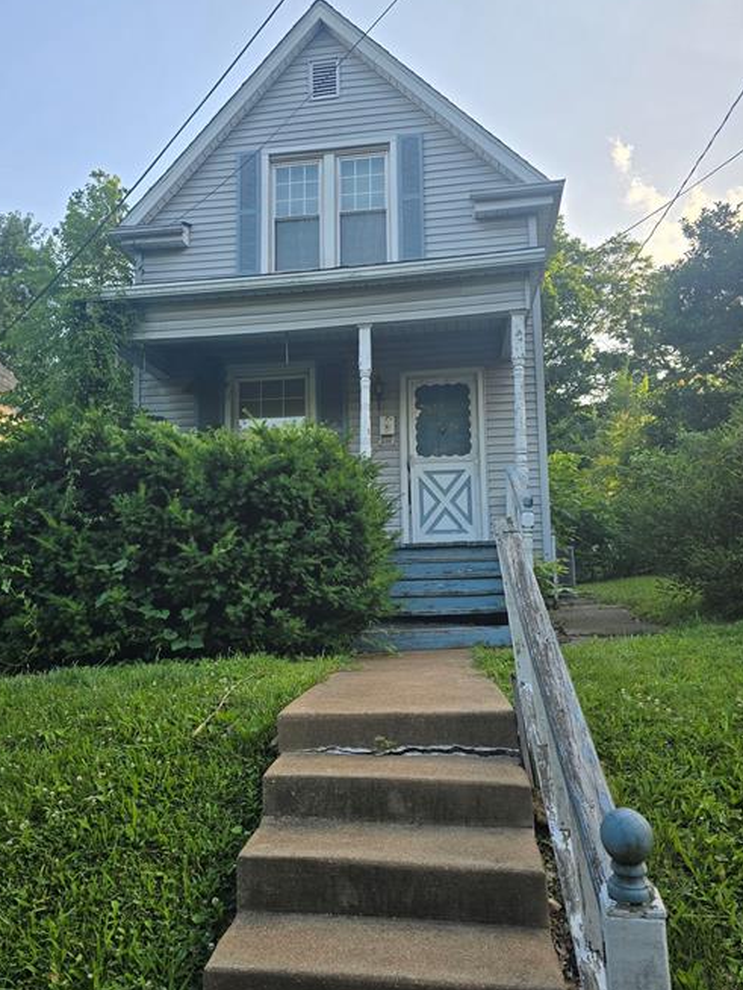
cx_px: 315
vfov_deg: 65.3
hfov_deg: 51.2
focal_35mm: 27
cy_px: 513
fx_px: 772
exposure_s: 1/229
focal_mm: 6.3
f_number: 1.7
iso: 12
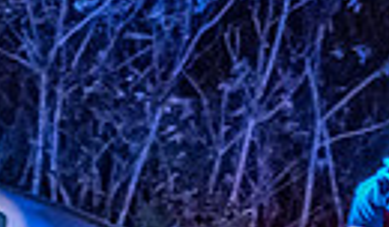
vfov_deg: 0.9
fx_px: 13756
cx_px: 467
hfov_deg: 1.6
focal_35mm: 1321
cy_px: 131
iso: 16000
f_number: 5.6
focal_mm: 190
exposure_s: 1/15
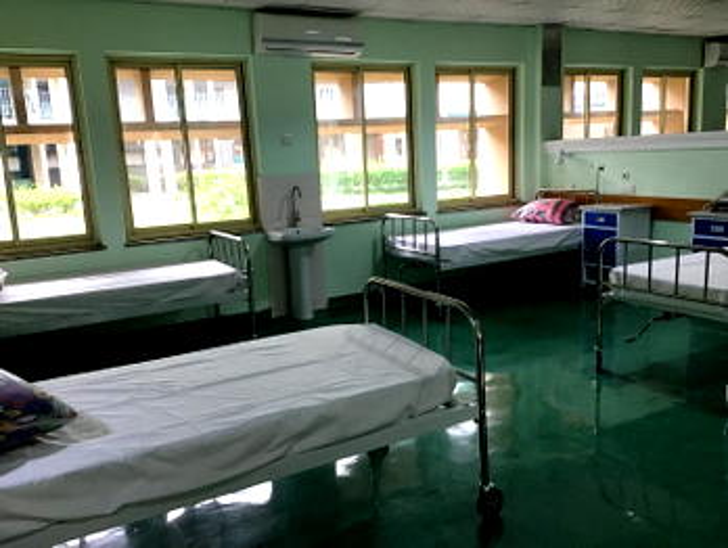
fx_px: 653
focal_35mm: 31
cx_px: 364
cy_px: 274
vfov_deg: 45.5
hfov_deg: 58.3
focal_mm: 3.3
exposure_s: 1/33
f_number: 2.4
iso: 25
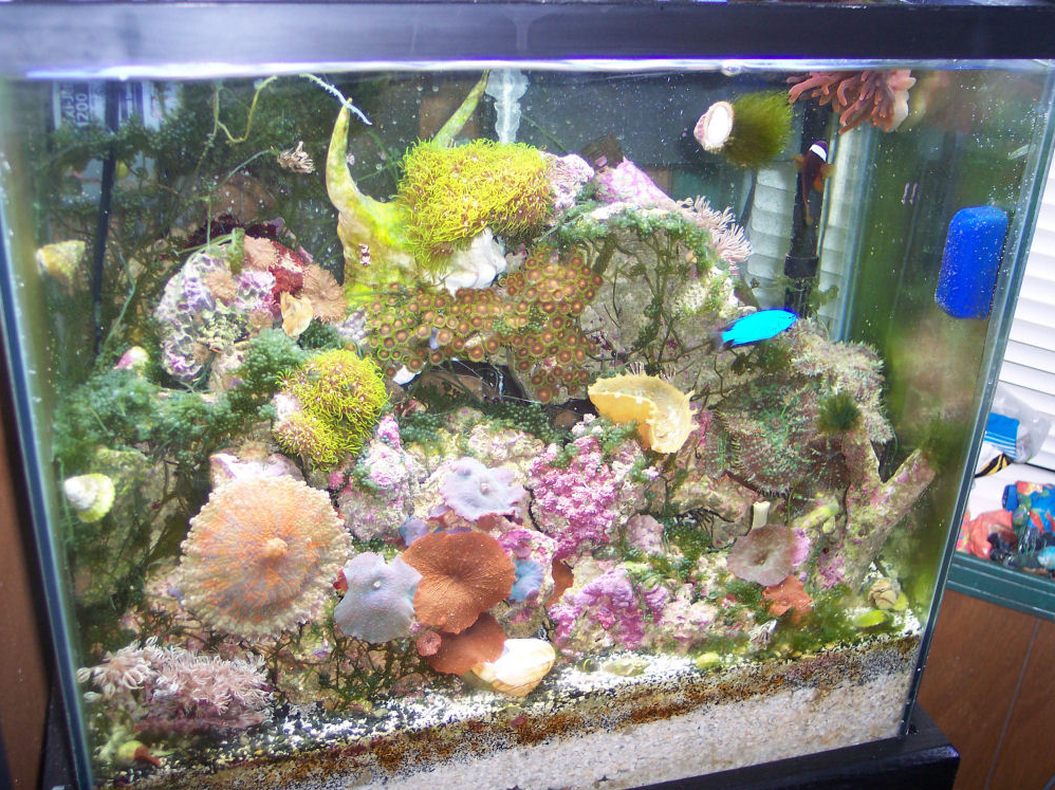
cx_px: 523
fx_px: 1188
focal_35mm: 39
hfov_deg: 47.9
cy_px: 396
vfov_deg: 36.8
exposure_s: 1/30
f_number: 2.8
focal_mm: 8
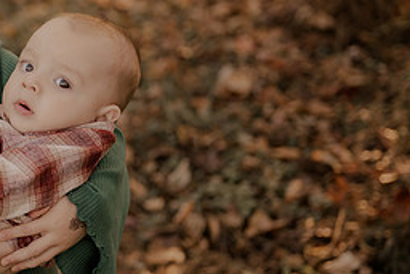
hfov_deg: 15.7
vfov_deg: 10.8
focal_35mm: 127
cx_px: -34
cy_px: 143
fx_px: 1447
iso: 200
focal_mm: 56
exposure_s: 1/250
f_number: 2.8
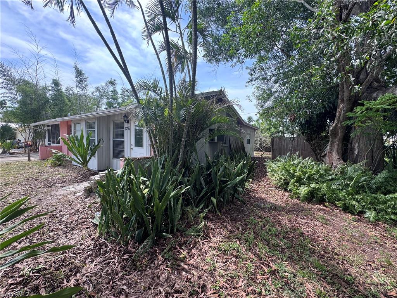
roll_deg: -1.9
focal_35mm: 14
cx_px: 198
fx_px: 161
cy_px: 149
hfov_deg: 102.1
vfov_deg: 85.7
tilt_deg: -2.4
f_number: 2.2
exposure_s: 1/304
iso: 40
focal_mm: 2.22
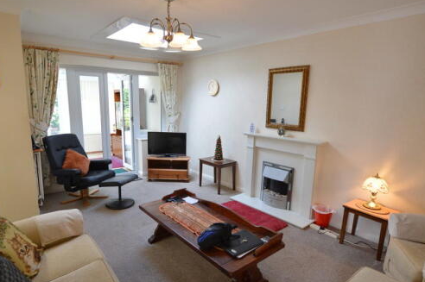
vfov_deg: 61.7
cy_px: 154
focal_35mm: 20
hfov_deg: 83.8
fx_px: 236
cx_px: 193
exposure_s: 1/60
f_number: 4
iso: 400
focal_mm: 10
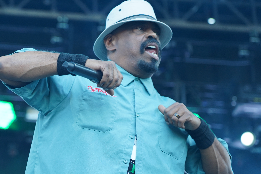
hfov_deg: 13.9
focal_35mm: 147
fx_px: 1066
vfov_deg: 9.3
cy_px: 69
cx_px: 78
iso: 800
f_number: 4
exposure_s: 1/160
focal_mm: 105
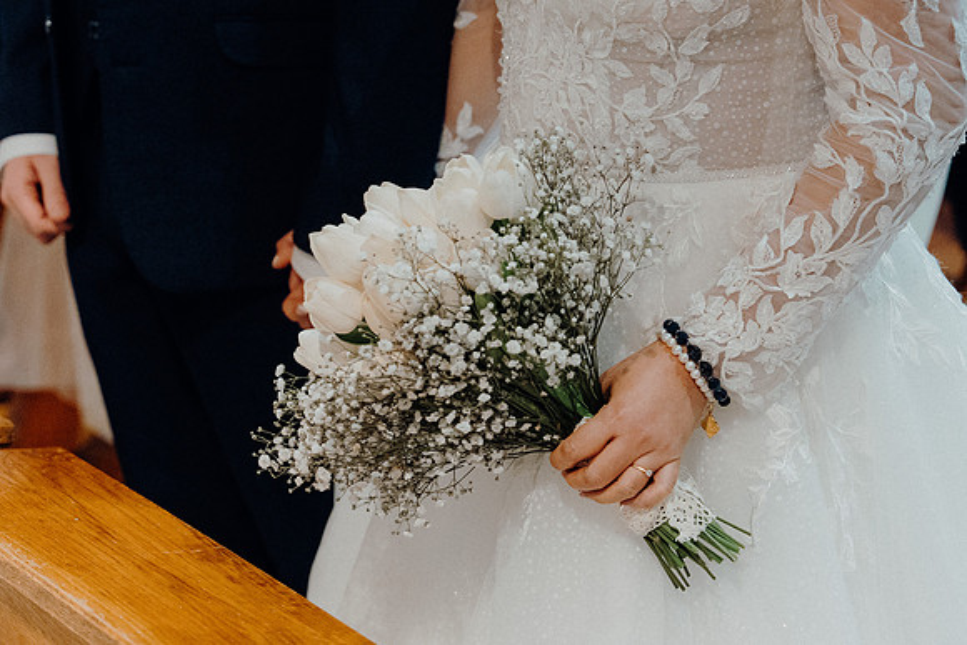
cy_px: 322
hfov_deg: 19.5
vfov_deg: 13.0
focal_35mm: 105
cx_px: 484
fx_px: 2821
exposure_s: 1/160
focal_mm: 70
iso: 4000
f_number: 3.5
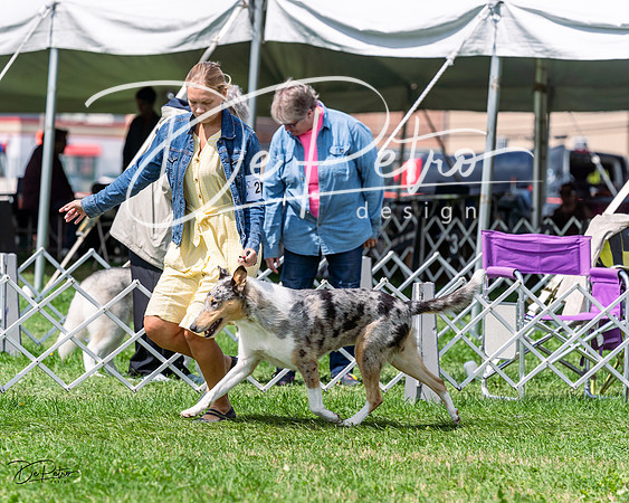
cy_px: 252
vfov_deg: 6.9
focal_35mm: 225
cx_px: 314
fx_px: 4192
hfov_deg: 8.6
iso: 100
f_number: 5
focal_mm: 200
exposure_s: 1/1000
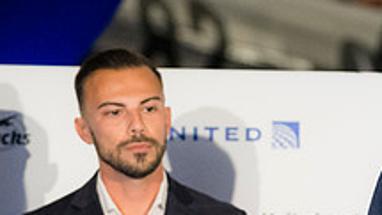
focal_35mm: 351
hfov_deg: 6.1
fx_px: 3556
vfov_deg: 3.5
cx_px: 471
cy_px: 192
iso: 1400
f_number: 2.8
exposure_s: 1/200
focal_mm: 83
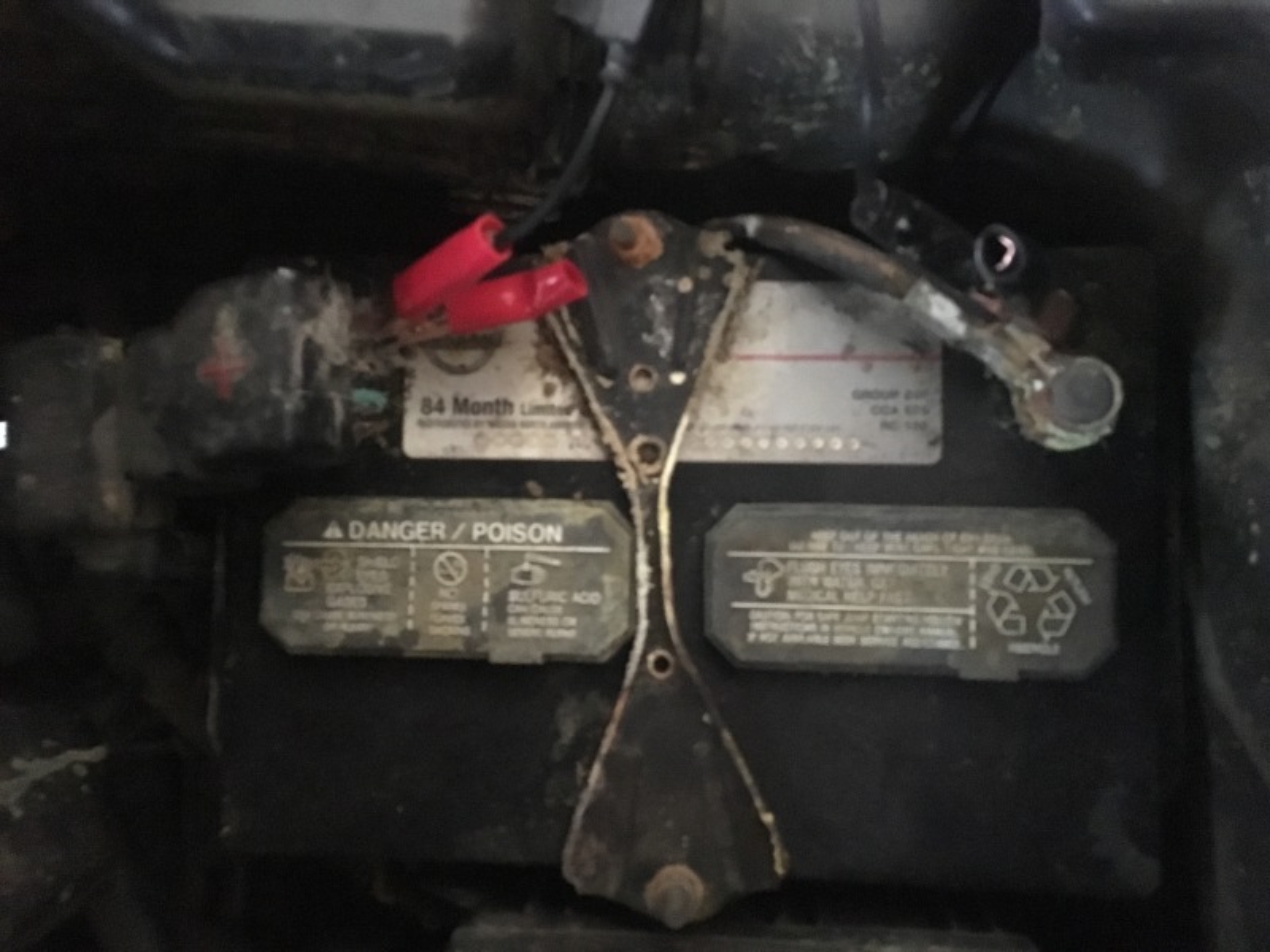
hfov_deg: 61.7
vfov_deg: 48.2
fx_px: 1064
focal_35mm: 29
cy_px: 476
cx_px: 635
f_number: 2.2
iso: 2000
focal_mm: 4.15
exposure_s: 1/15
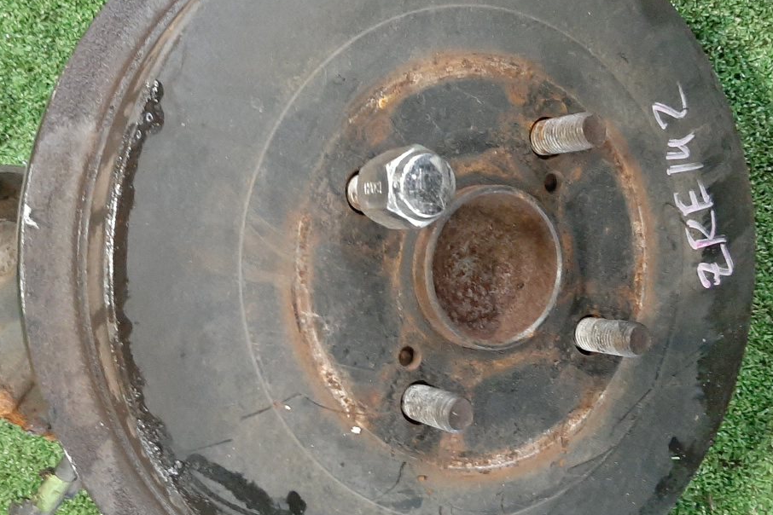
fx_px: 923
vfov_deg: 31.2
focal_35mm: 43
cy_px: 286
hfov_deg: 45.3
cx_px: 341
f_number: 1.7
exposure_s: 1/25
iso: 377
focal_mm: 3.93
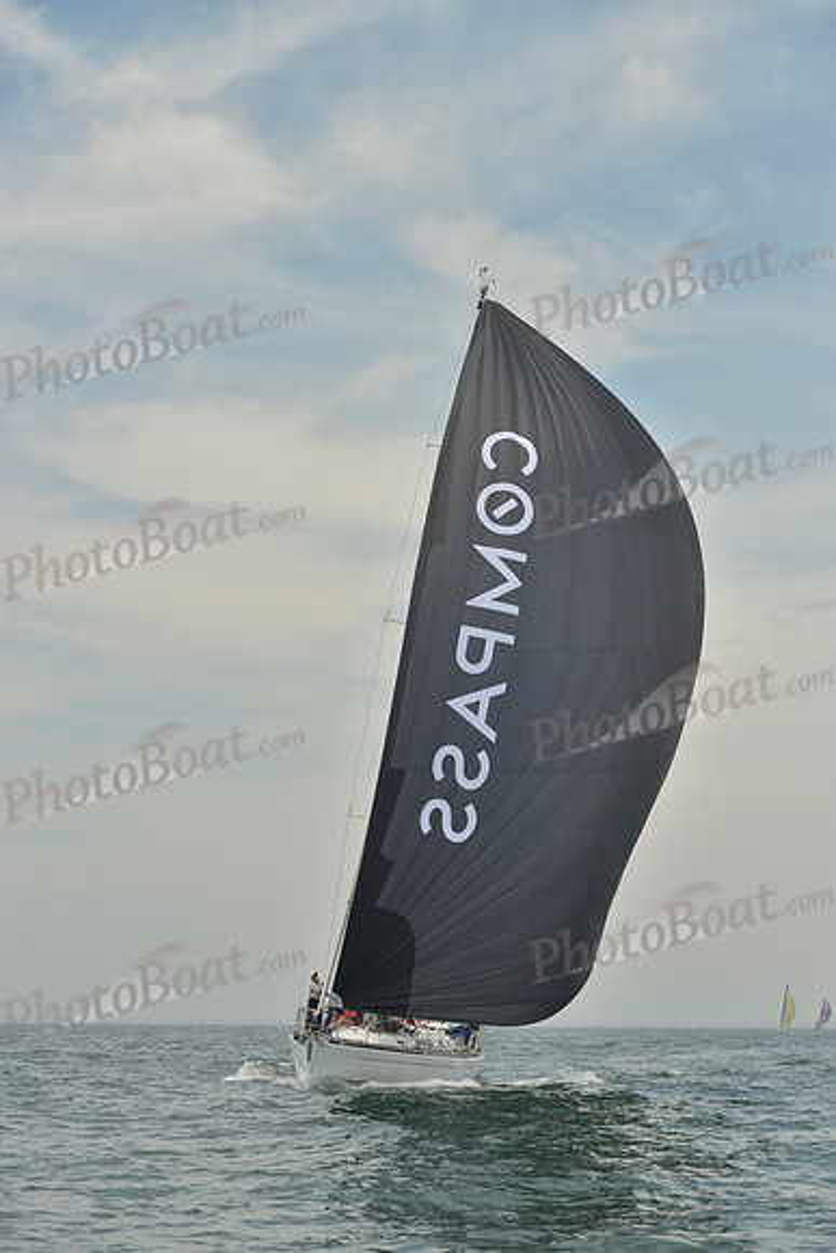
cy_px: 626
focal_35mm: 75
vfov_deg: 27.0
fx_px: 2611
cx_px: 418
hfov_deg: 18.2
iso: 280
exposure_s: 1/1250
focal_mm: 75
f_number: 8
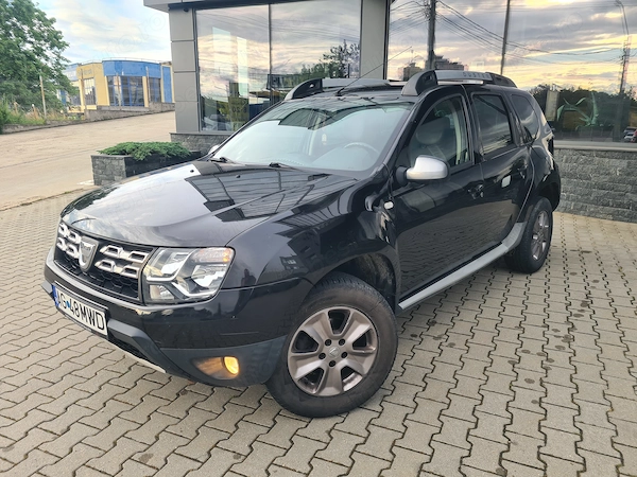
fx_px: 478
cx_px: 318
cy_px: 238
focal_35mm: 26
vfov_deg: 53.1
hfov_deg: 67.3
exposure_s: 1/270
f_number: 1.8
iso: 50
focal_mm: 5.4
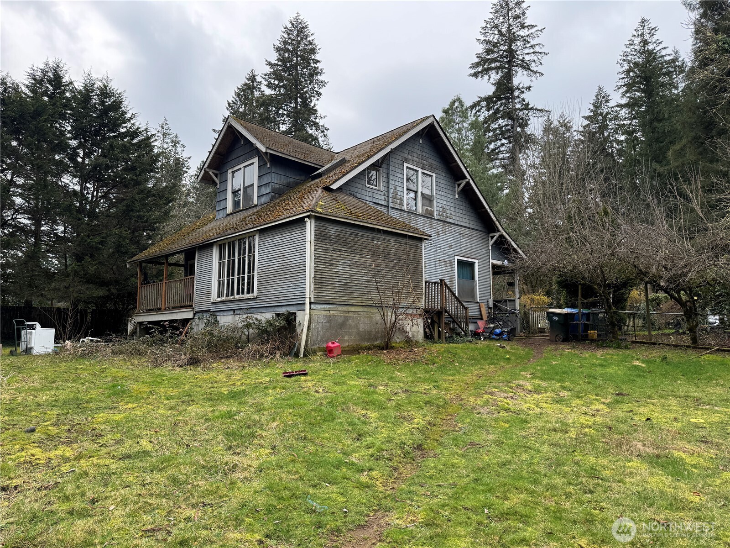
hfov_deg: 71.6
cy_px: 274
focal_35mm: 24
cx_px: 365
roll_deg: -0.3
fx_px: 506
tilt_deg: +5.9
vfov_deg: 56.8
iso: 80
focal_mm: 6.76
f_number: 1.78
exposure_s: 1/1026
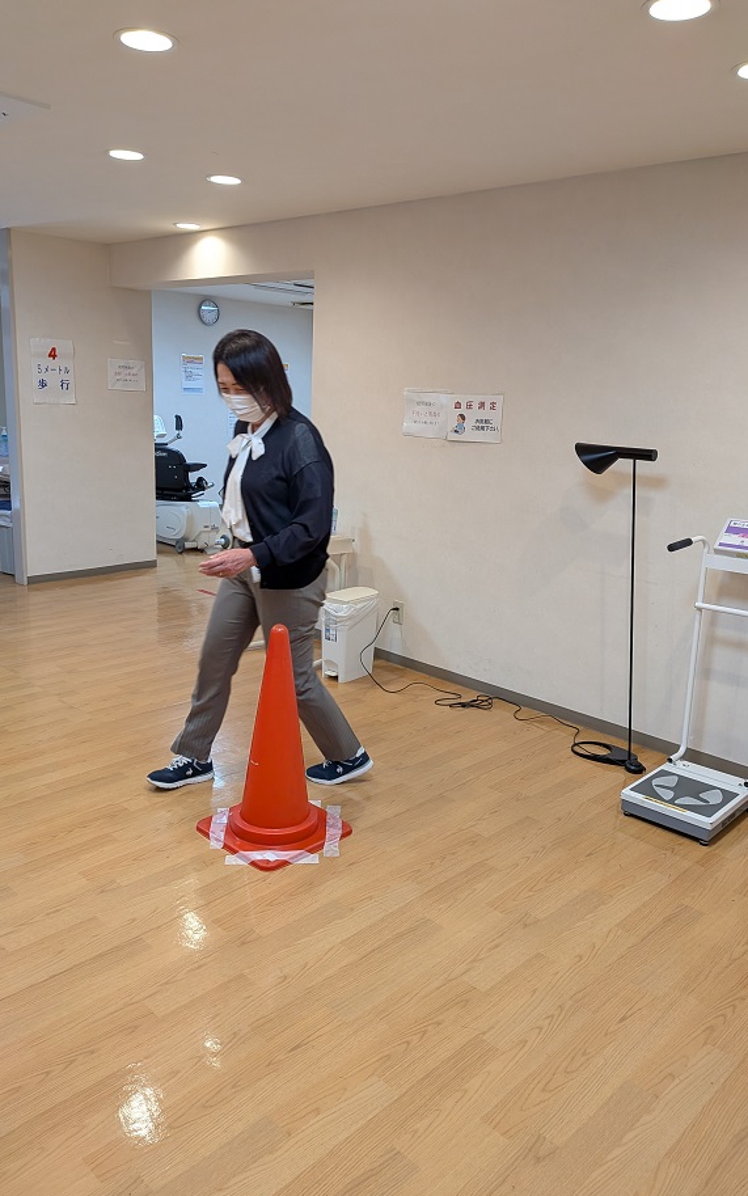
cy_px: 608
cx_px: 376
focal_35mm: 26
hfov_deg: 47.6
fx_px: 848
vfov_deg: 70.4
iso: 87
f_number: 1.7
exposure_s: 1/120
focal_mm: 4.53
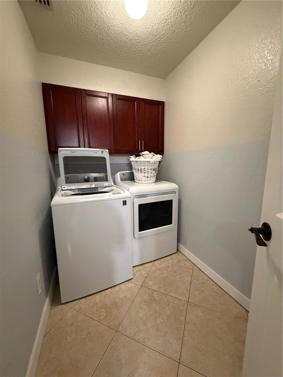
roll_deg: +0.3
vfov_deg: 102.1
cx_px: 142
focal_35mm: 14
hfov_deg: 85.7
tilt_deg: -6.5
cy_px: 188
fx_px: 153
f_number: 2.2
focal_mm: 2.22
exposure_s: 1/60
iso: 1250
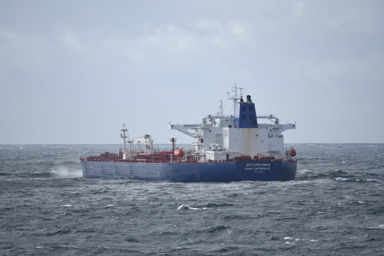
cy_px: 128
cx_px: 192
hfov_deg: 4.6
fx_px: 4799
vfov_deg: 3.1
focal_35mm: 450
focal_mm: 300
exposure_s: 1/640
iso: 100
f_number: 5.6
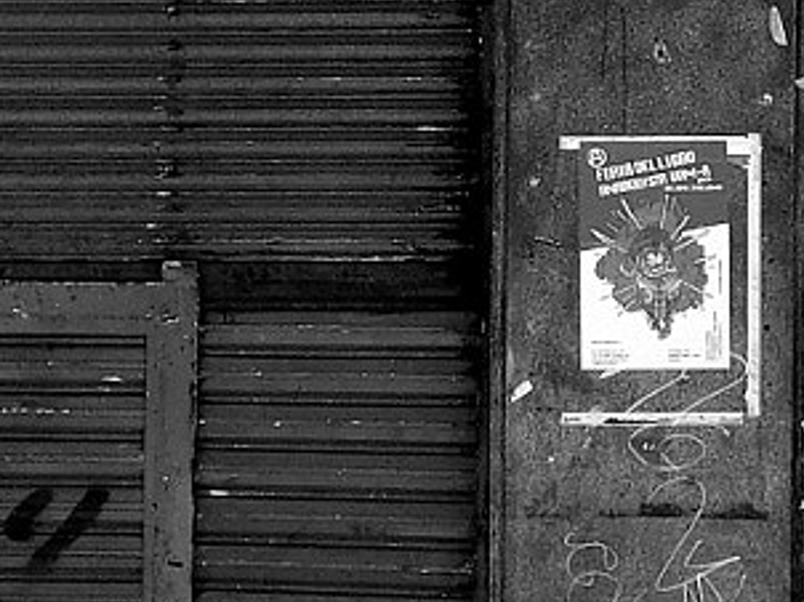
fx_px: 4920
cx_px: 631
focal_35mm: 212
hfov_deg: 9.3
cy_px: 107
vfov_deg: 7.0
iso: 125
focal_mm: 7.1
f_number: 3.6
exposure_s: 1/160
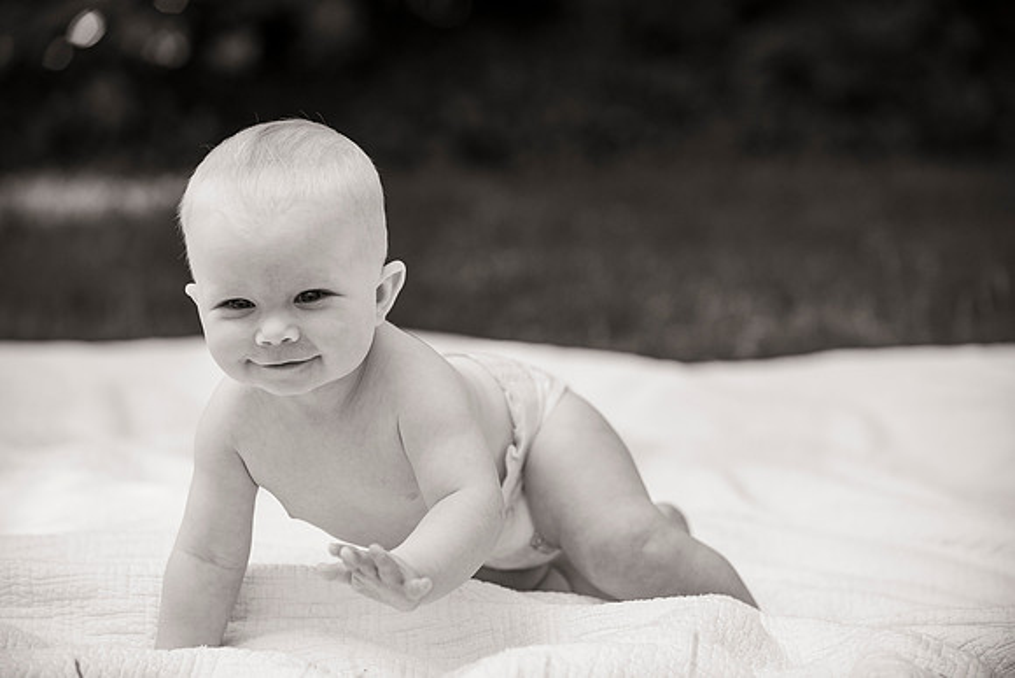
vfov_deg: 11.4
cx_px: 508
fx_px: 3384
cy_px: 339
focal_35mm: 120
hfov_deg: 17.1
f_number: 3.5
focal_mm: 120
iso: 400
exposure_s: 1/1250
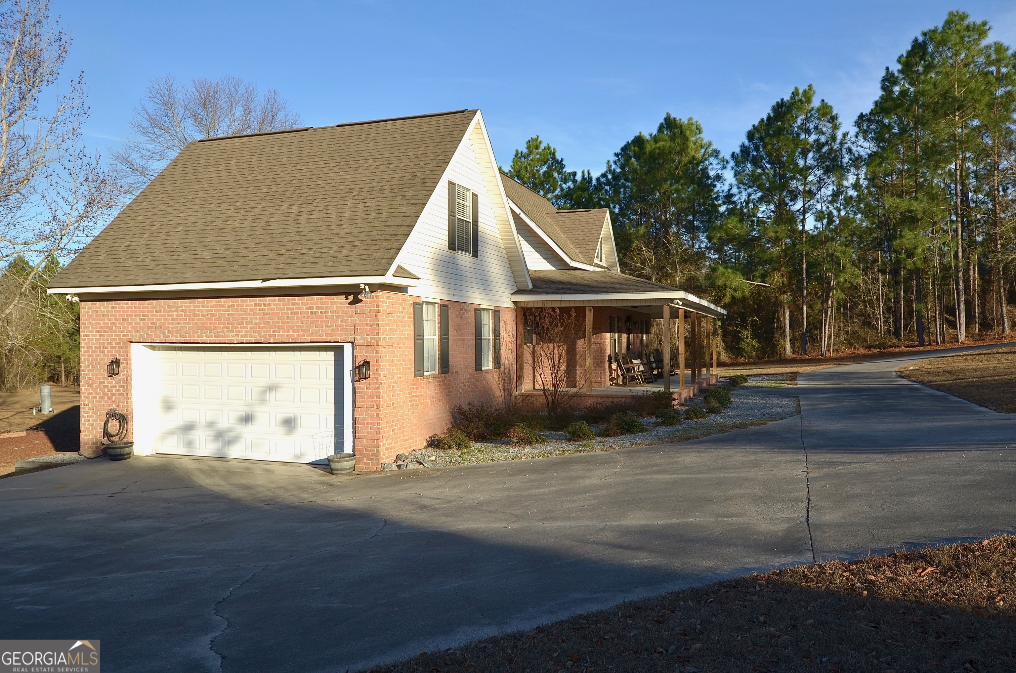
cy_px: 336
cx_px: 508
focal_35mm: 26
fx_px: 718
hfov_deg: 70.5
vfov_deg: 50.2
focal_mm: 17
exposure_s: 1/320
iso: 200
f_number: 9
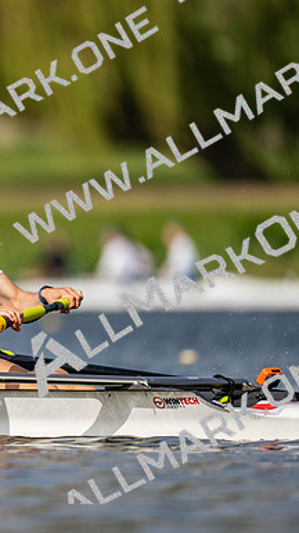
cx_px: -87
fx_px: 13388
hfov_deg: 1.3
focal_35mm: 948
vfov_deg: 2.3
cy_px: 266
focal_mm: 600
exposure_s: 1/2500
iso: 200
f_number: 4
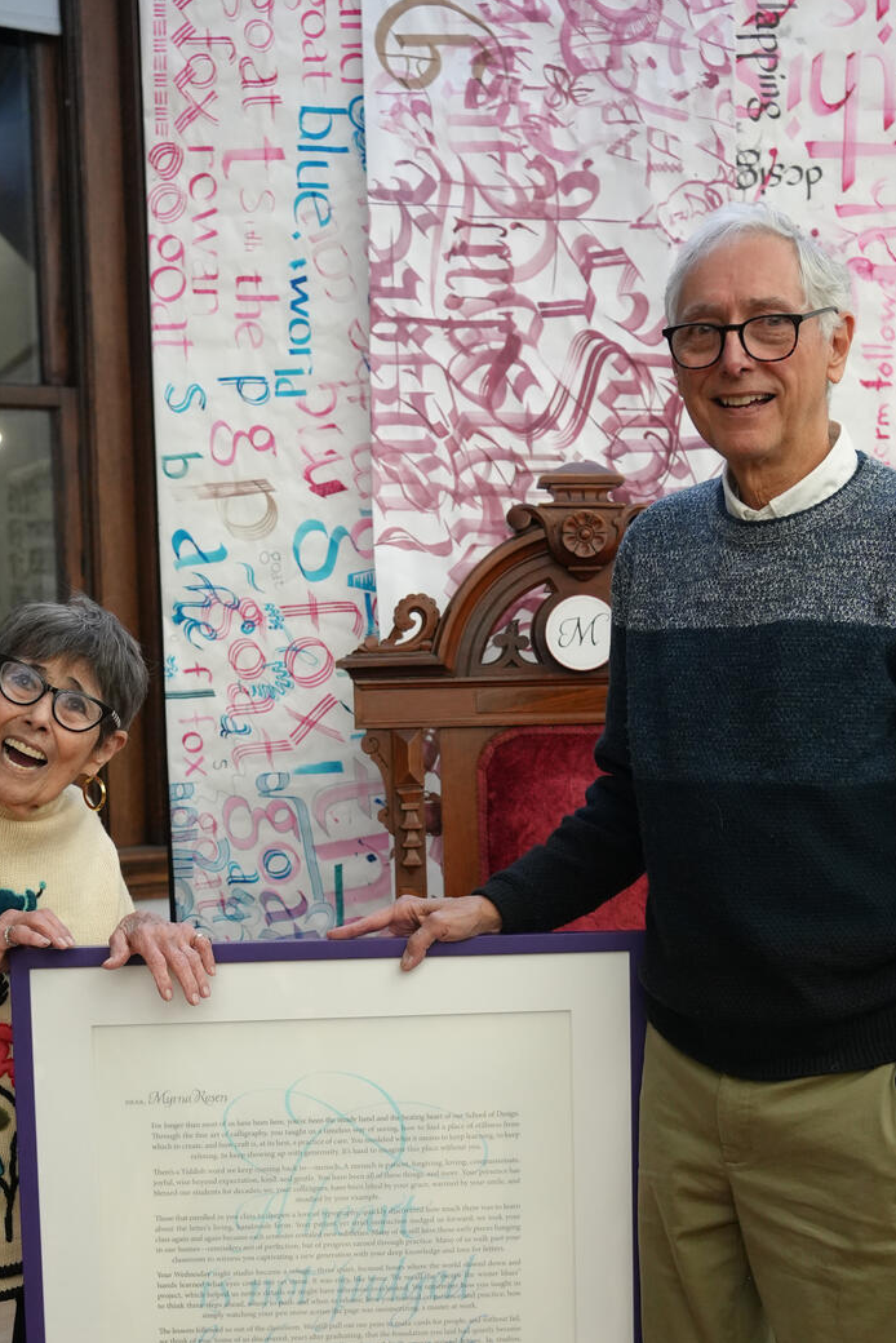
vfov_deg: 35.8
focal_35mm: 55
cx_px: 390
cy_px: 927
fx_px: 2052
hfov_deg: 24.6
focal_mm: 35
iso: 3200
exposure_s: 1/160
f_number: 4
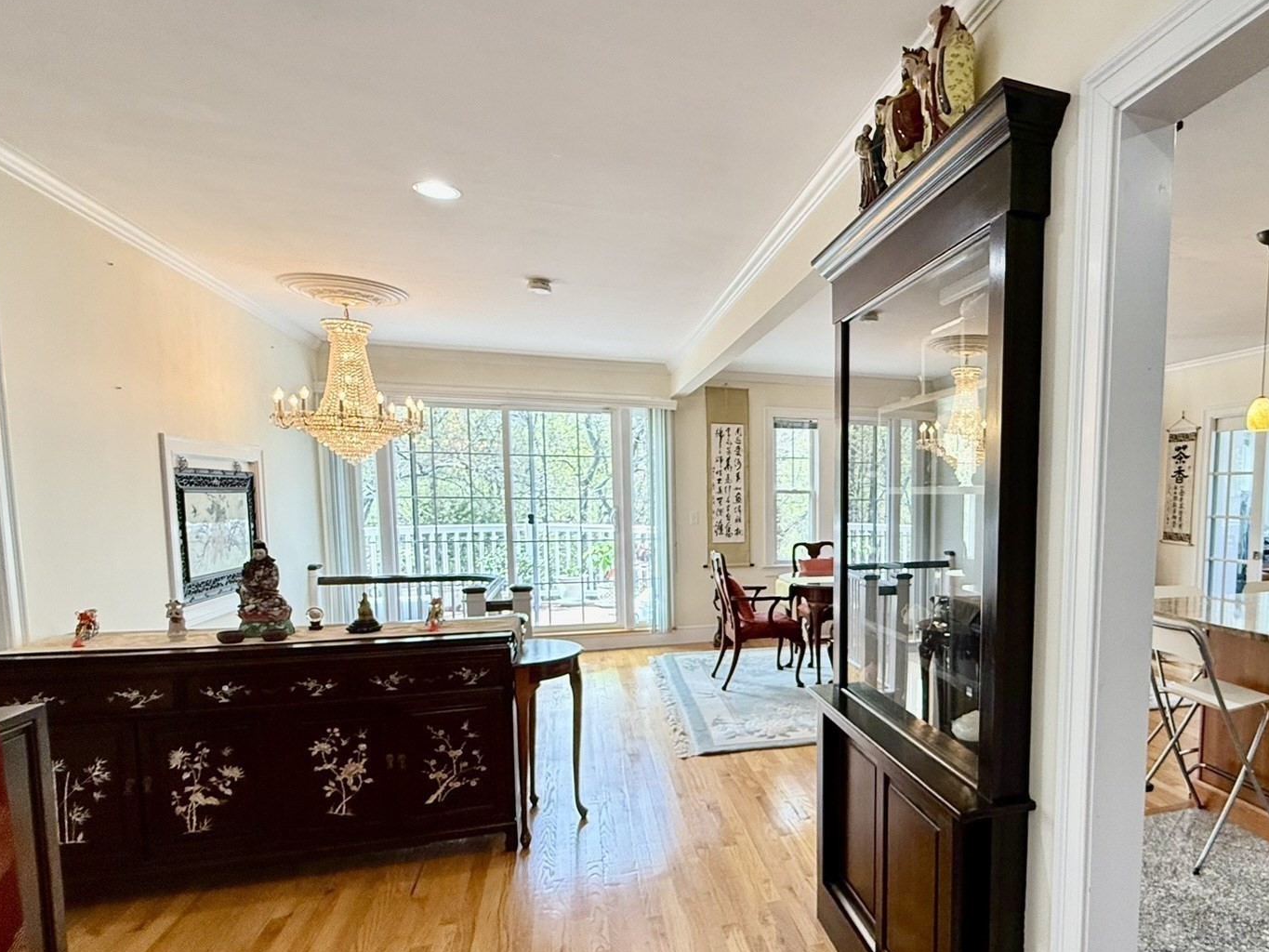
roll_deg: -0.5
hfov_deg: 75.9
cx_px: 869
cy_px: 569
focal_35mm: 21
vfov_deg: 62.9
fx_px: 770
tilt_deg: -5.6
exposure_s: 1/120
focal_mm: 2.22
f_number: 2.2
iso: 250
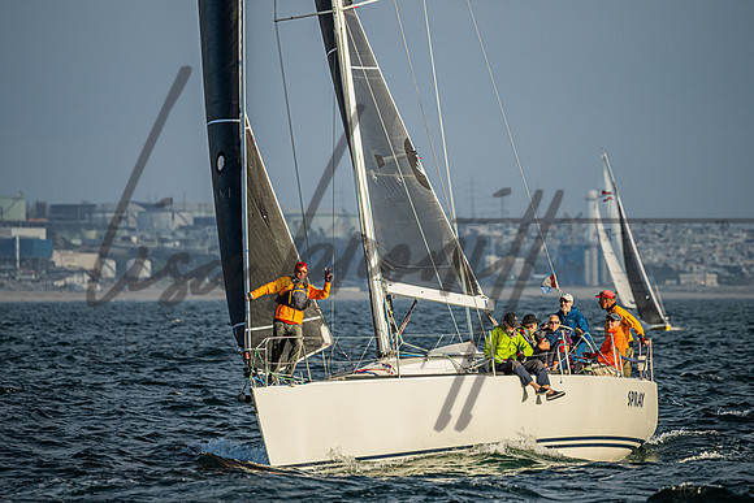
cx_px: 398
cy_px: 212
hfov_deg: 4.1
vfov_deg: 2.7
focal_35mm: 504
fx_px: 10556
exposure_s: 1/2000
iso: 280
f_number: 5.6
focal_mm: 400
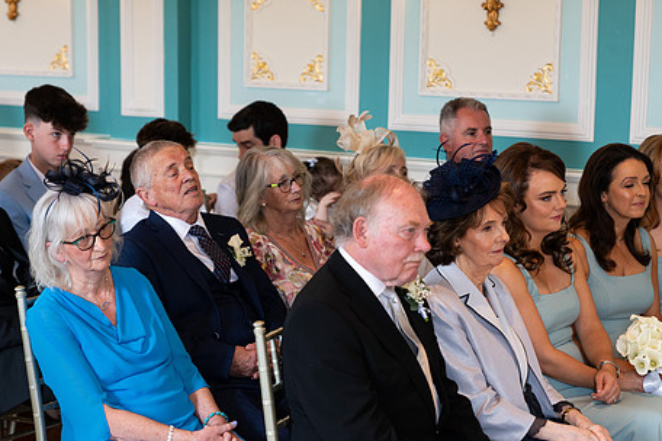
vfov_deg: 15.3
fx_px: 1636
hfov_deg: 22.9
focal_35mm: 89
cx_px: 369
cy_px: 279
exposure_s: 1/160
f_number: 2.8
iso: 800
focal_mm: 70
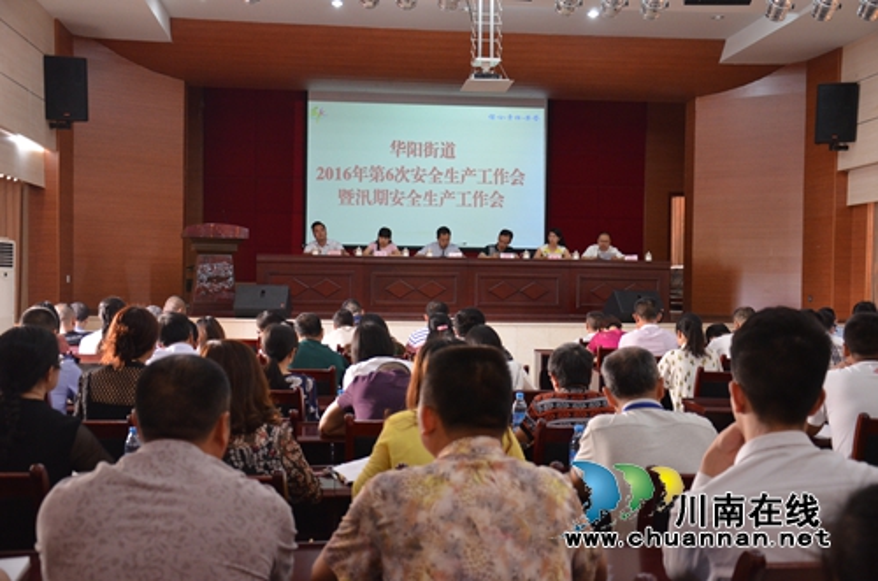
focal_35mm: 45
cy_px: 290
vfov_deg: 29.7
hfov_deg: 43.7
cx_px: 439
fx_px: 1095
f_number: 4.2
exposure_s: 1/50
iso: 1600
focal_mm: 30
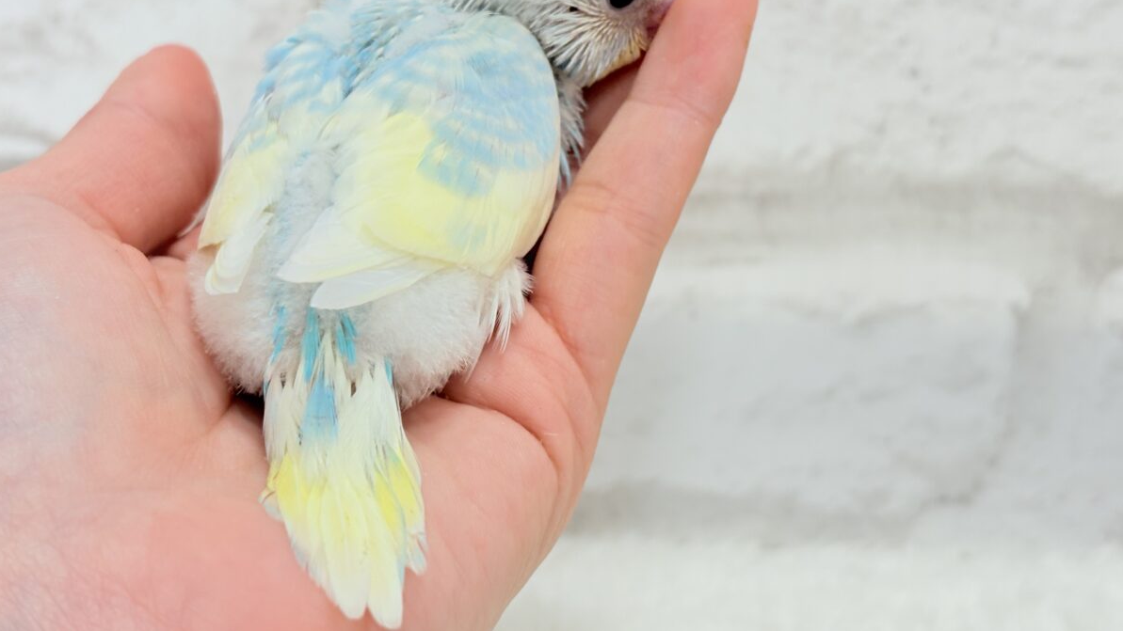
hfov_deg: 36.6
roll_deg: -0.1
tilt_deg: -14.8
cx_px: 559
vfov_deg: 21.0
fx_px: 1697
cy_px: 223
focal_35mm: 57
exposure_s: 1/100
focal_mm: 5.96
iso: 64
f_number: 1.6
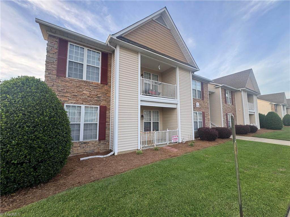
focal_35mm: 14
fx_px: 117
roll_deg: -0.5
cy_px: 108
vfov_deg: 85.7
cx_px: 145
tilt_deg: +4.9
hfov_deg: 102.1
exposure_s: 1/124
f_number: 2.2
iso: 40
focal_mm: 2.22
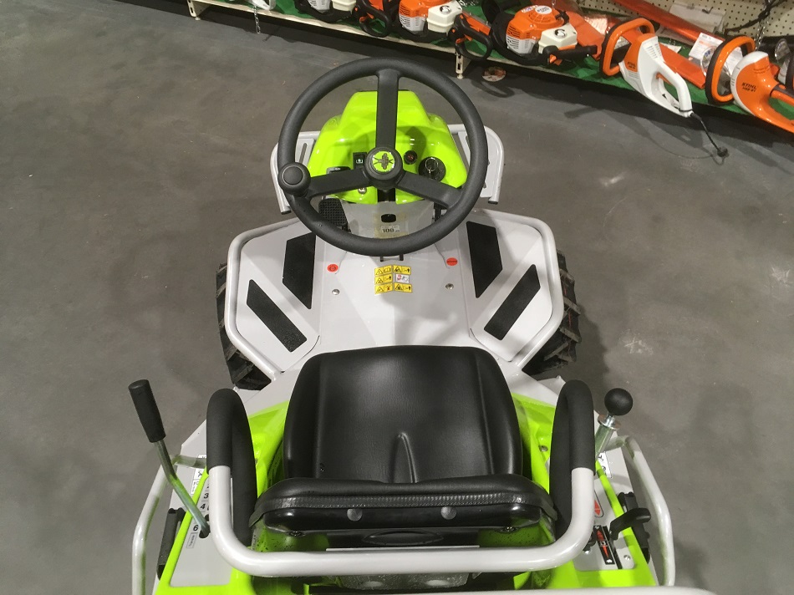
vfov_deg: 48.2
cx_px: 397
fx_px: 665
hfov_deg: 61.7
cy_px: 298
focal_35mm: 29
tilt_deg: -52.8
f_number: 2.2
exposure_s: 1/33
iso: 125
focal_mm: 4.15
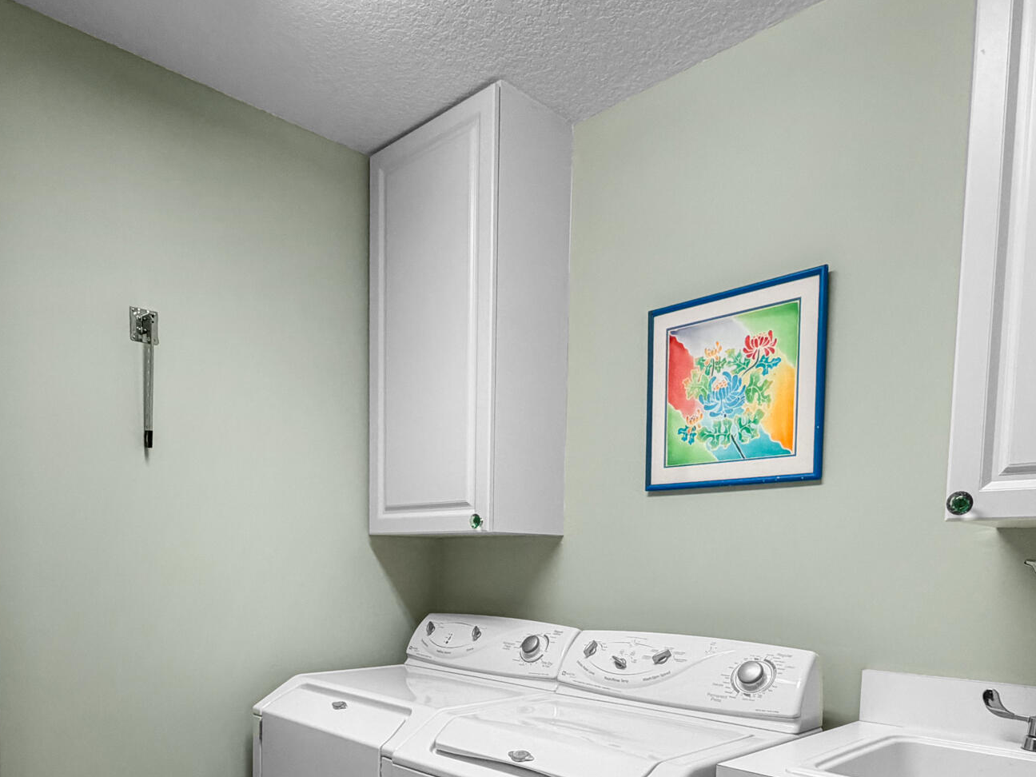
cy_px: 626
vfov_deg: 48.4
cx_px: 482
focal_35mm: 27
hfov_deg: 65.2
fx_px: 808
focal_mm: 2.22
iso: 200
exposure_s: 1/120
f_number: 2.2
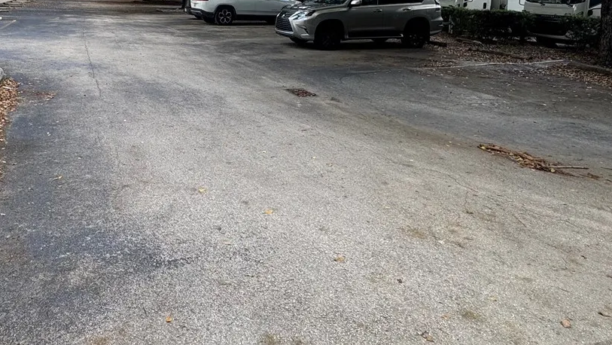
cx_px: 202
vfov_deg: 36.1
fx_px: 487
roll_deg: -1.9
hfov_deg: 62.6
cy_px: 21
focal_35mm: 30
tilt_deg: -4.5
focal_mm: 2.22
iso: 40
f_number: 2.2
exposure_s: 1/303
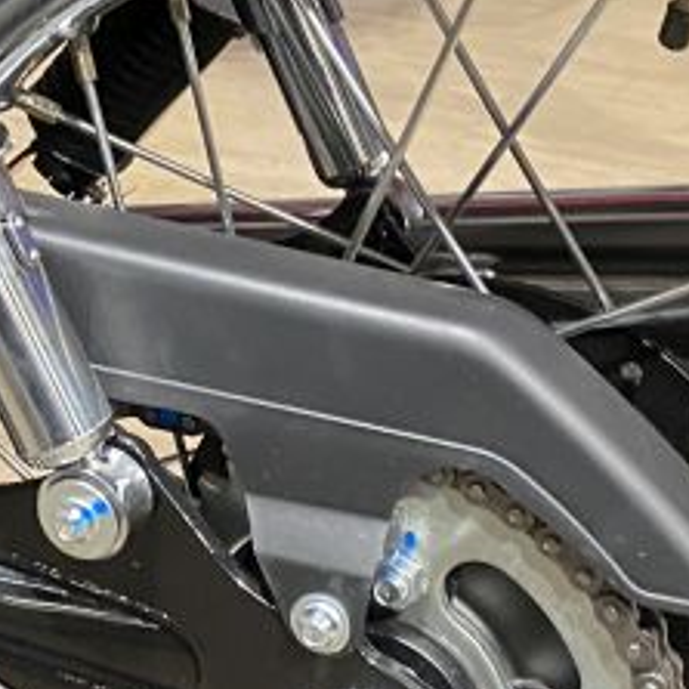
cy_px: 329
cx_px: 216
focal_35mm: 109
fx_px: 2455
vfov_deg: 16.0
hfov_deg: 15.9
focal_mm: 4.25
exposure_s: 1/50
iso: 250
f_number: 1.8
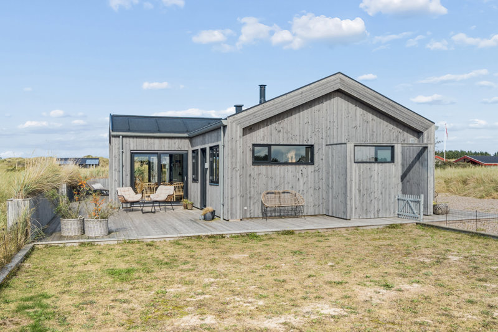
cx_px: 249
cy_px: 166
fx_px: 429
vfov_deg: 42.3
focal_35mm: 31
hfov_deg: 60.3
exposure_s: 1/160
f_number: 20
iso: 640
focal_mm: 31
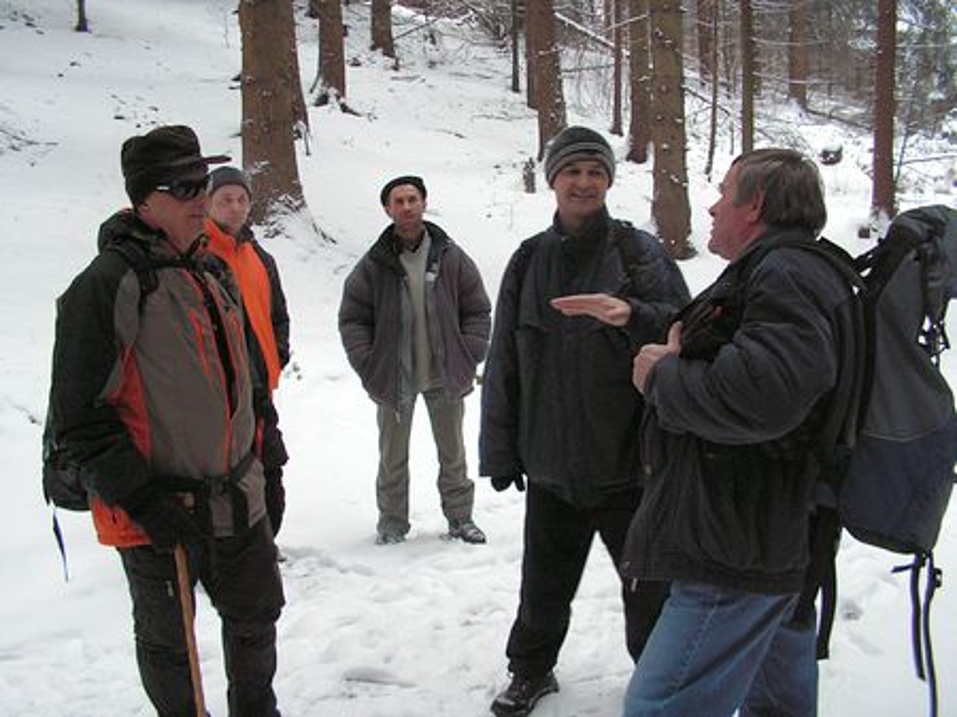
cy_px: 358
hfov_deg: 51.4
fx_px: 995
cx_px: 478
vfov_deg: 39.6
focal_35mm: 36
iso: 160
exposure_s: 1/40
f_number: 3.2
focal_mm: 6
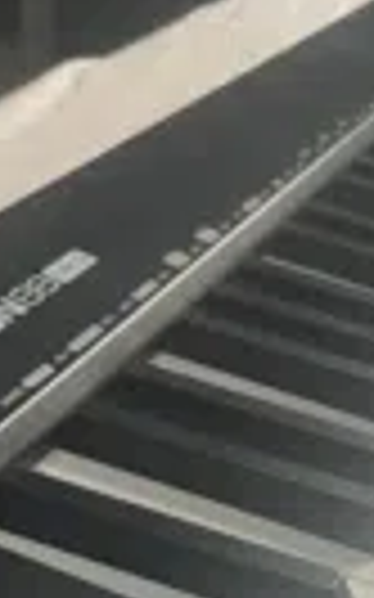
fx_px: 1355
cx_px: 360
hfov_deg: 15.5
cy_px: 679
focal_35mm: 83
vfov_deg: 23.2
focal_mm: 4.2
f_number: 1.6
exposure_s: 1/60
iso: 320
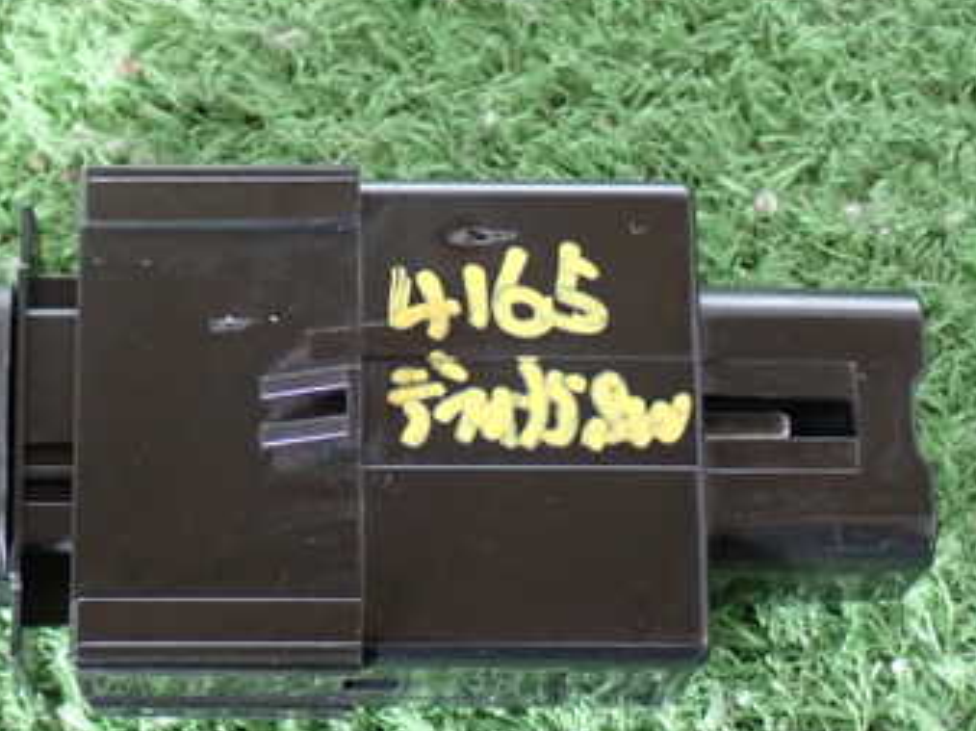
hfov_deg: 19.1
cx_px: 372
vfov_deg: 14.3
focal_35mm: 103
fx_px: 2902
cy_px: 399
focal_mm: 10.35
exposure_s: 1/15
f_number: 3.5
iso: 800
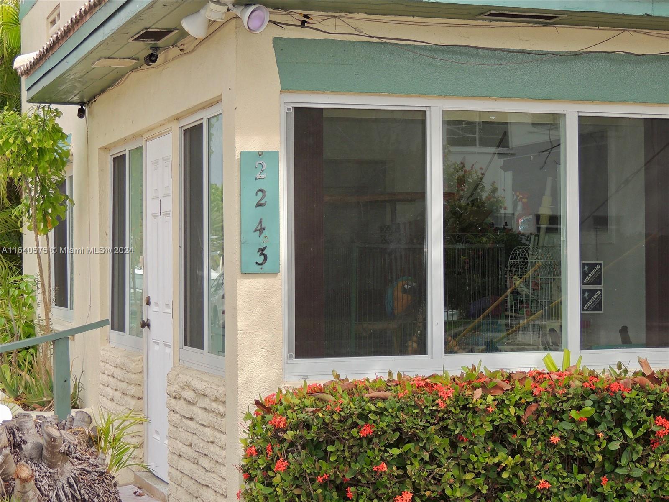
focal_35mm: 75
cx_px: 334
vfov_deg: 19.6
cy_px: 251
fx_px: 1449
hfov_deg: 26.0
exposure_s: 1/400
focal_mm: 13.3
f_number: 3.9
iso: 100
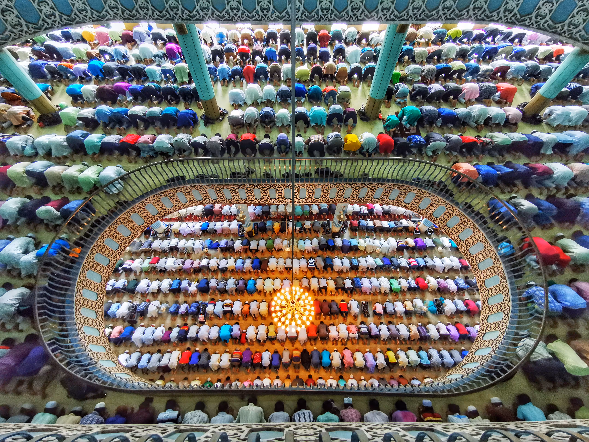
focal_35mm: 16
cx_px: 294
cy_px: 221
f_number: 2.2
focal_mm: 2.35
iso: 400
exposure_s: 1/25
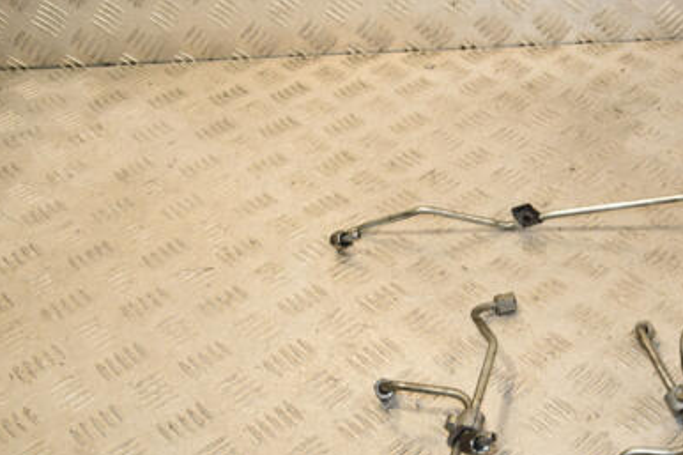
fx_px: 1062
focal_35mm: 56
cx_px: 526
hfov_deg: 34.8
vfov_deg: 24.1
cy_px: 281
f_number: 8
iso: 800
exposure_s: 1/200
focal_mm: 24
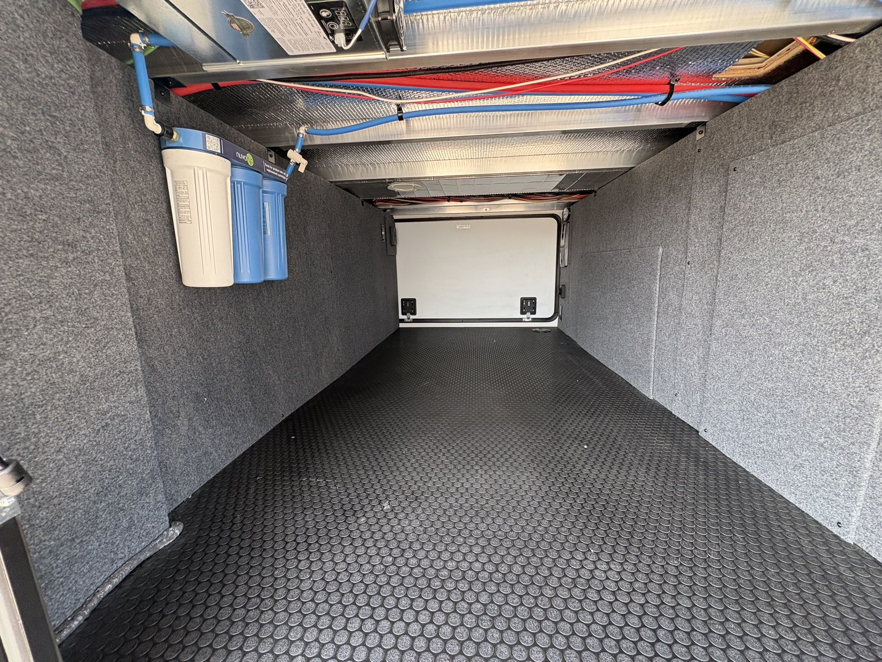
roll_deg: +1.7
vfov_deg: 85.7
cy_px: 331
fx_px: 357
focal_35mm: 14
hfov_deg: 102.1
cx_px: 441
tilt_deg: -10.9
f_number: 2.2
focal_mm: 2.22
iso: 200
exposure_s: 1/99
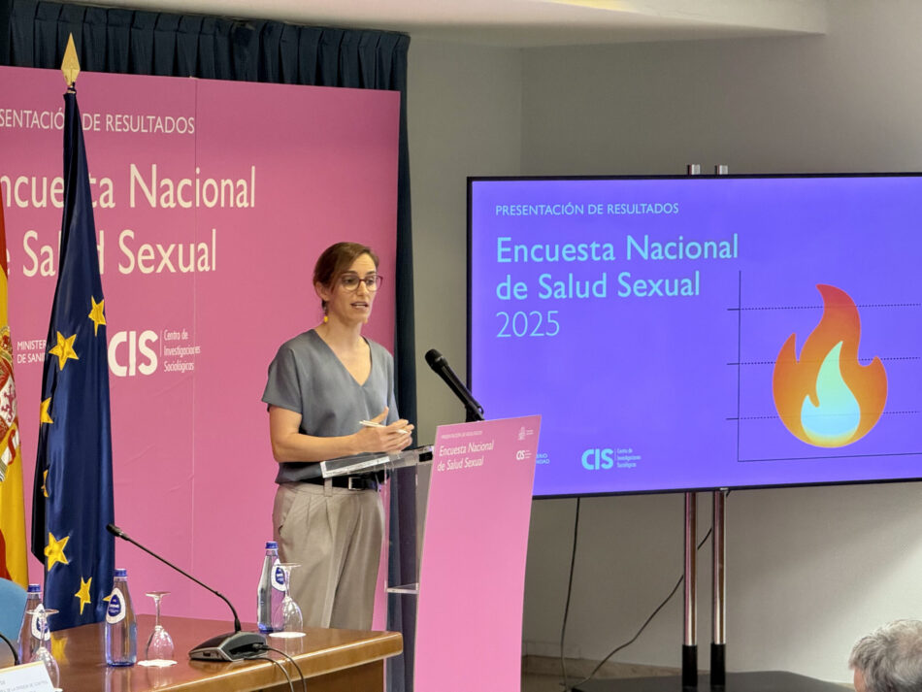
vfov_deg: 12.4
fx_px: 3197
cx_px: 461
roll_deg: +0.2
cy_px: 346
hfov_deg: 16.4
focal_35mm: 120
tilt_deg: -1.1
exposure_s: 1/50
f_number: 2.8
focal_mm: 15.66
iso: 320
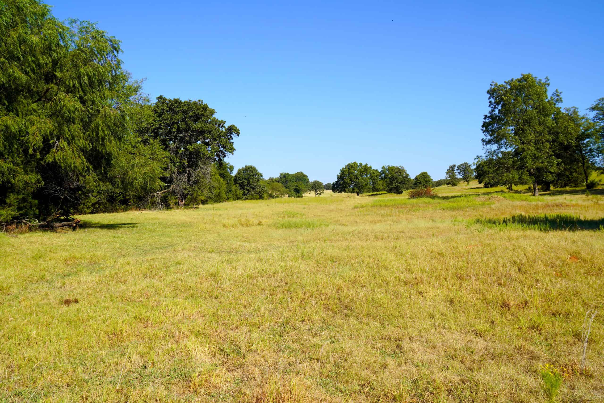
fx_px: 503
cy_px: 202
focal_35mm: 30
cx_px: 302
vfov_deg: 43.6
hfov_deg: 61.9
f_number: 10
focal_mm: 20
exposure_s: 1/160
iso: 100
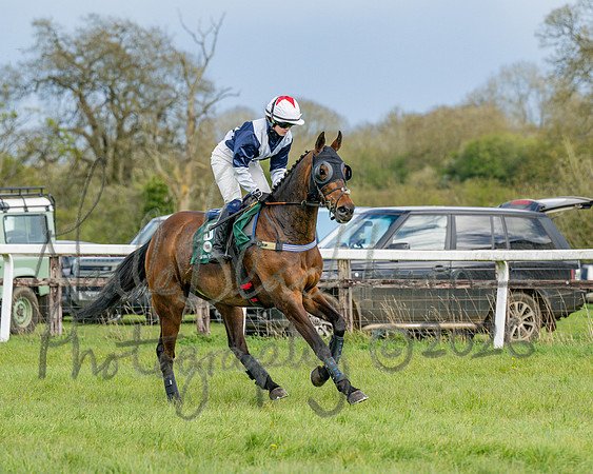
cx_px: 299
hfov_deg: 8.2
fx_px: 4151
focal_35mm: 237
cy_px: 237
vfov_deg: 6.5
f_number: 4
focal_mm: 140
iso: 400
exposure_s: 1/3200
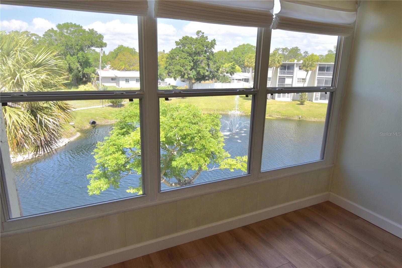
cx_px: 201
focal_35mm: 22
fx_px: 251
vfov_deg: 56.1
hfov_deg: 77.3
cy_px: 134
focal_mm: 15
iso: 220
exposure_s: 1/250
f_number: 8
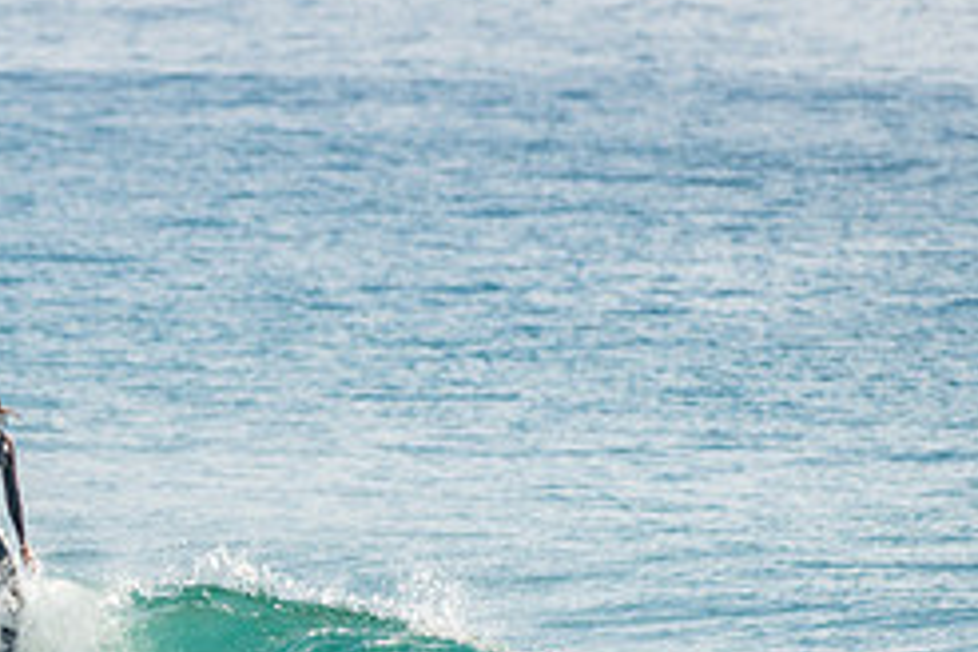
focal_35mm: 1178
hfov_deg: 1.8
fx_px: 32000
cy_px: 674
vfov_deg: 1.2
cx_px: -56
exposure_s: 1/2000
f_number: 5.6
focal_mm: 500
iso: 220
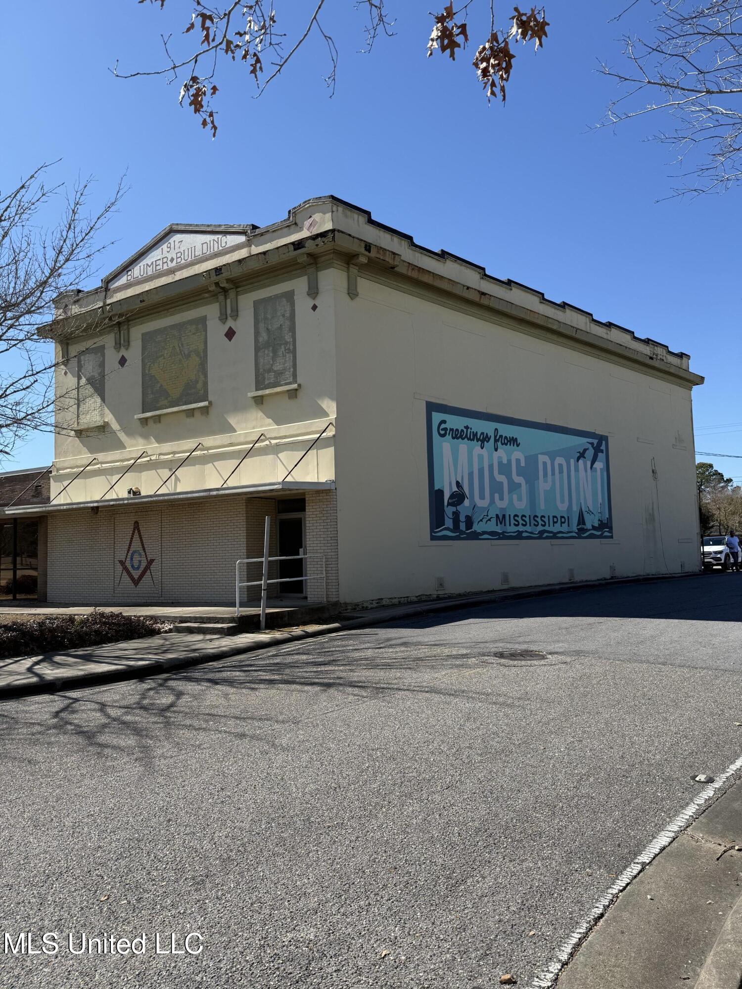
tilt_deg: +3.7
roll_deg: +1.8
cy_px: 494
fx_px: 686
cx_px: 371
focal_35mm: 24
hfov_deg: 56.8
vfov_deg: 71.6
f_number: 1.78
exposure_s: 1/4167
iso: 80
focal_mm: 6.76
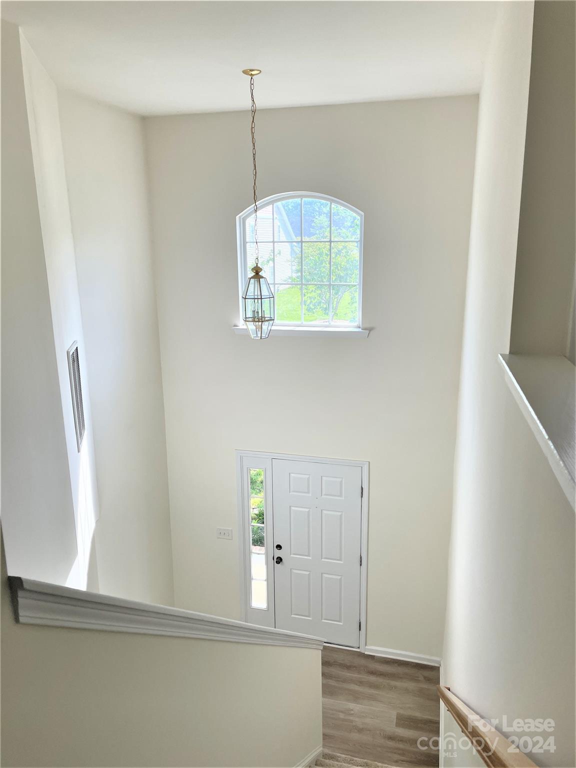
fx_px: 577
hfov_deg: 53.1
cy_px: 384
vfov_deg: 67.3
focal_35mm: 26
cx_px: 288
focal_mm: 4.2
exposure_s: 1/483
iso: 32
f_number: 1.6
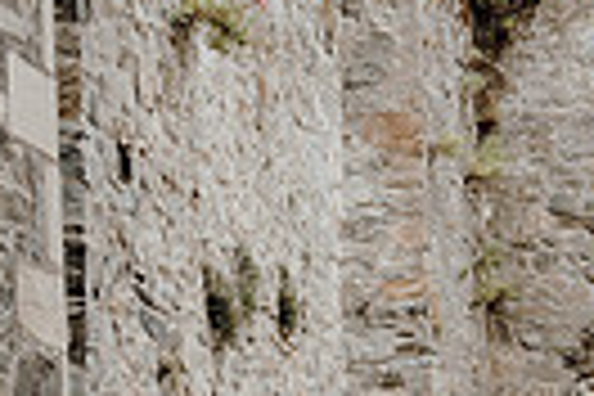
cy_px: 767
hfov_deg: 12.8
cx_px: 958
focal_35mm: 150
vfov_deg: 8.7
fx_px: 2475
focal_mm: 34
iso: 125
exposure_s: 1/160
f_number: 3.5
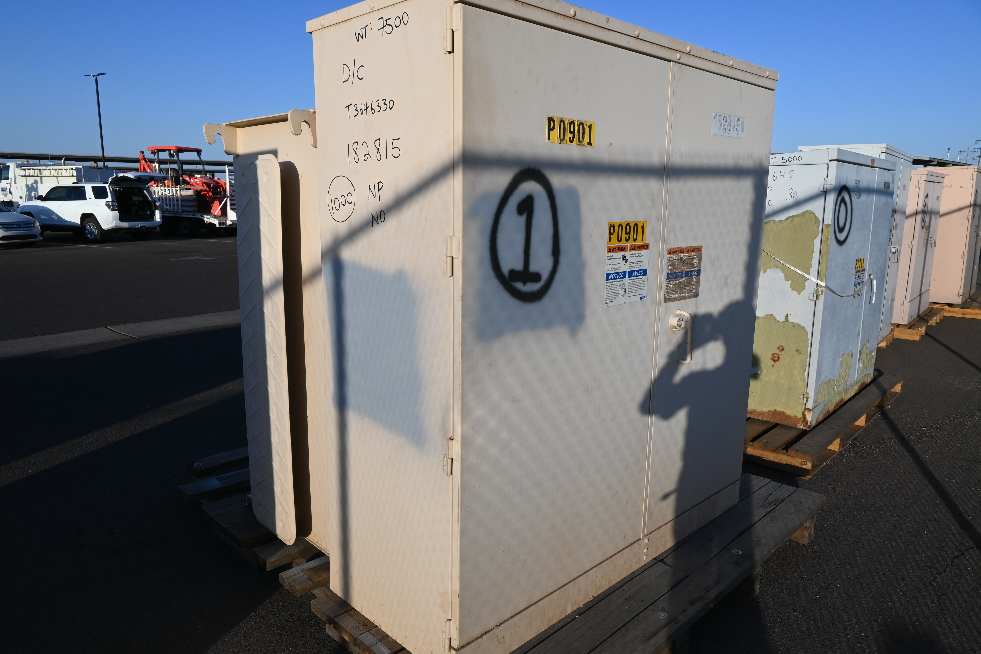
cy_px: 327
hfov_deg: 73.7
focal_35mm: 24
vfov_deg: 53.1
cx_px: 490
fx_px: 654
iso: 100
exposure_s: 1/400
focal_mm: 16
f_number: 7.1
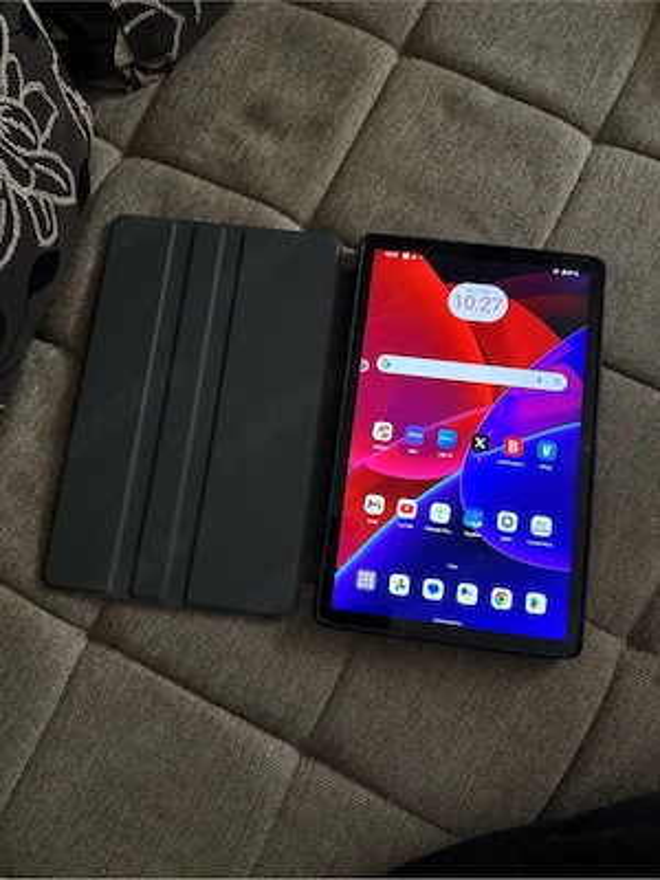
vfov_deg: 71.6
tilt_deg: -81.1
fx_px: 610
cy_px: 440
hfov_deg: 56.8
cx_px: 330
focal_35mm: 24
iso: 1000
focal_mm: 6.76
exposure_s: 1/37
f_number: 1.78
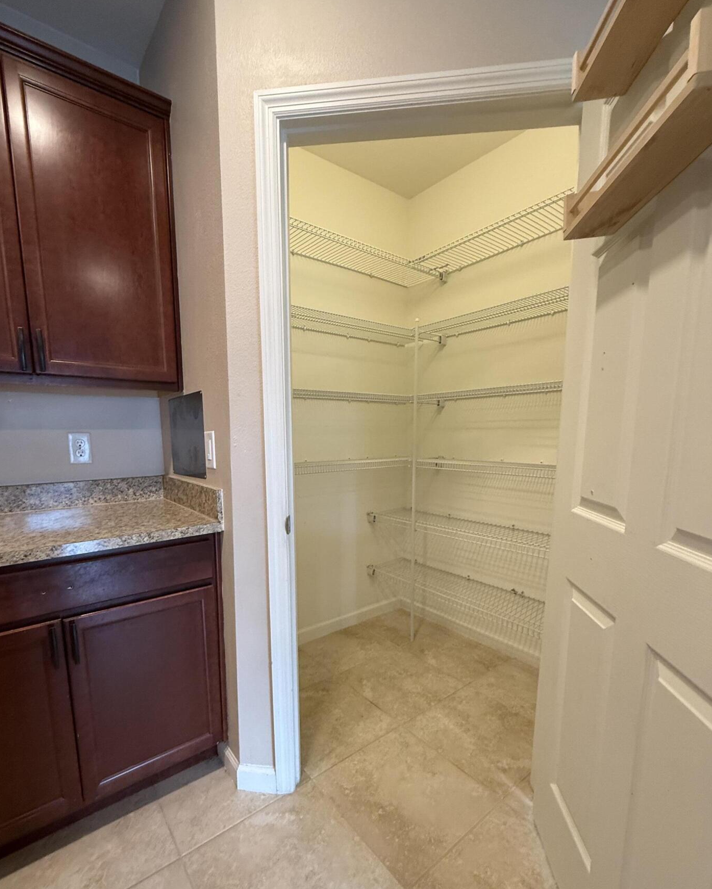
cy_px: 499
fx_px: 421
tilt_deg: -7.7
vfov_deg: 92.7
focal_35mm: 16
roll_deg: -0.7
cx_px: 330
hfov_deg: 80.3
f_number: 2.2
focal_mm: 2.22
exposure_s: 1/120
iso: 320
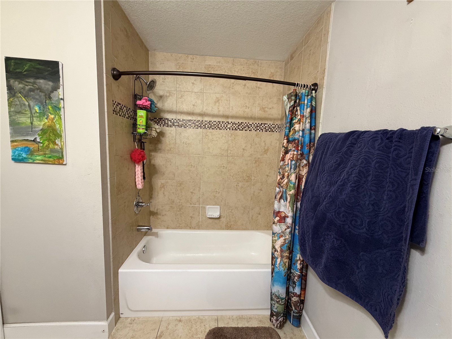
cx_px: 226
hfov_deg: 102.1
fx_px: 183
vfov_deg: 85.7
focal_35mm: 14
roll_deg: -2.4
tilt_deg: -6.4
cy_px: 170
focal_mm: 2.22
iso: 400
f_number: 2.2
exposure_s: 1/60
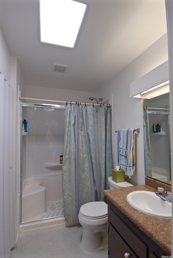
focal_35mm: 18
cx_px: 86
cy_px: 129
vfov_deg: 89.9
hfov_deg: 67.5
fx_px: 129
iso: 200
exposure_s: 1/6
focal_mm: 12
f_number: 13
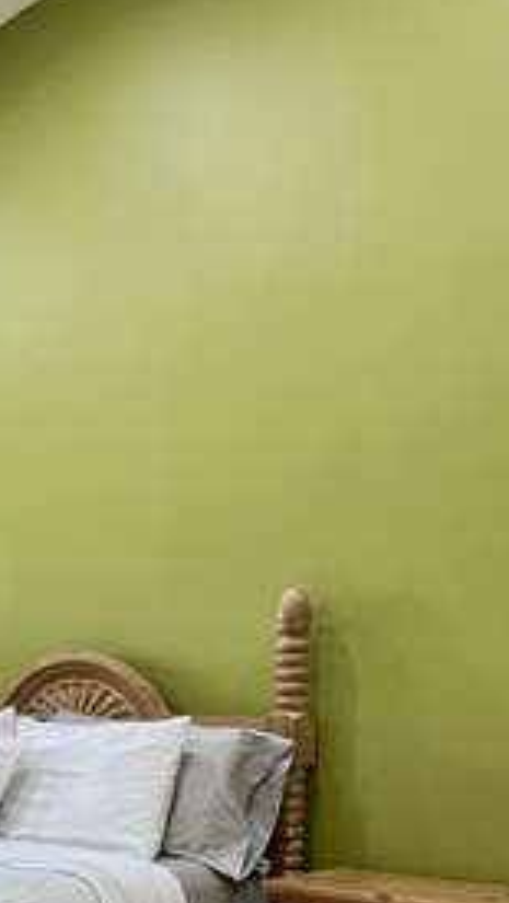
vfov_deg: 30.8
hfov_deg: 17.0
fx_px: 1581
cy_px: 768
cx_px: -190
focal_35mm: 66
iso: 80
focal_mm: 5.7
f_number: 1.5
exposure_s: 1/60
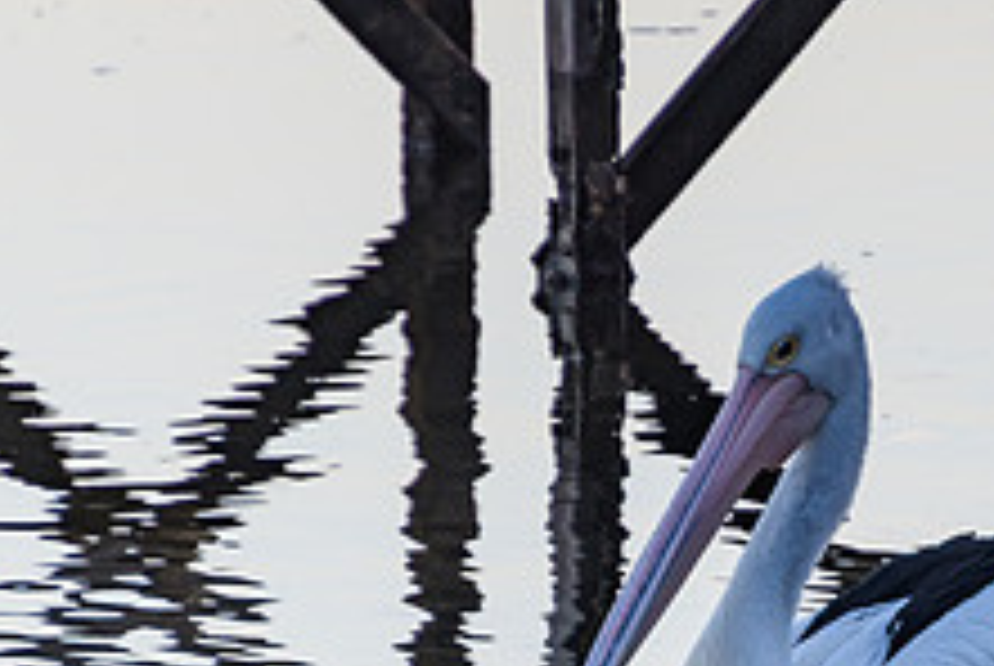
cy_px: 637
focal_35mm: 1179
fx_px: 32596
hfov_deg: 1.7
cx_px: 819
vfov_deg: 1.2
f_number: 6.3
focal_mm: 300
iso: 200
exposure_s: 1/500
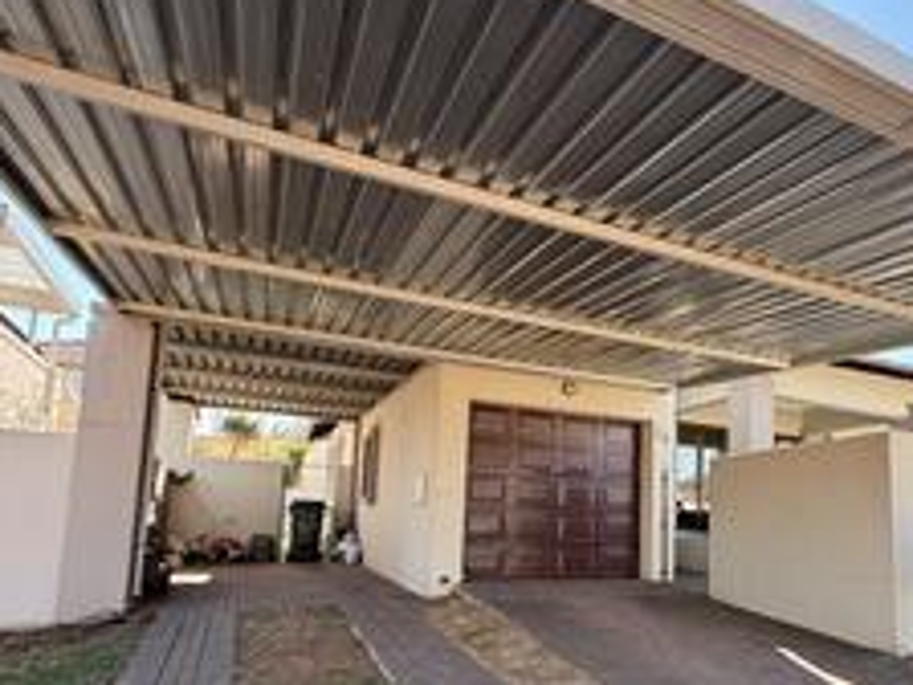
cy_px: 457
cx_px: 607
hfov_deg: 67.5
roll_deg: -1.2
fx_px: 659
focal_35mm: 25
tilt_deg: +6.5
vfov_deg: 53.8
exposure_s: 1/197
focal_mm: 2.22
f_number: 2.2
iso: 64
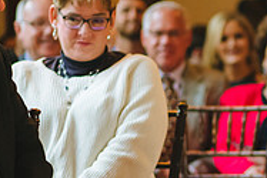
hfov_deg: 7.7
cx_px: 337
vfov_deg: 5.2
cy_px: 135
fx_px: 1952
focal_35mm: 263
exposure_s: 1/200
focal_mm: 85
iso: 2500
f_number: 2
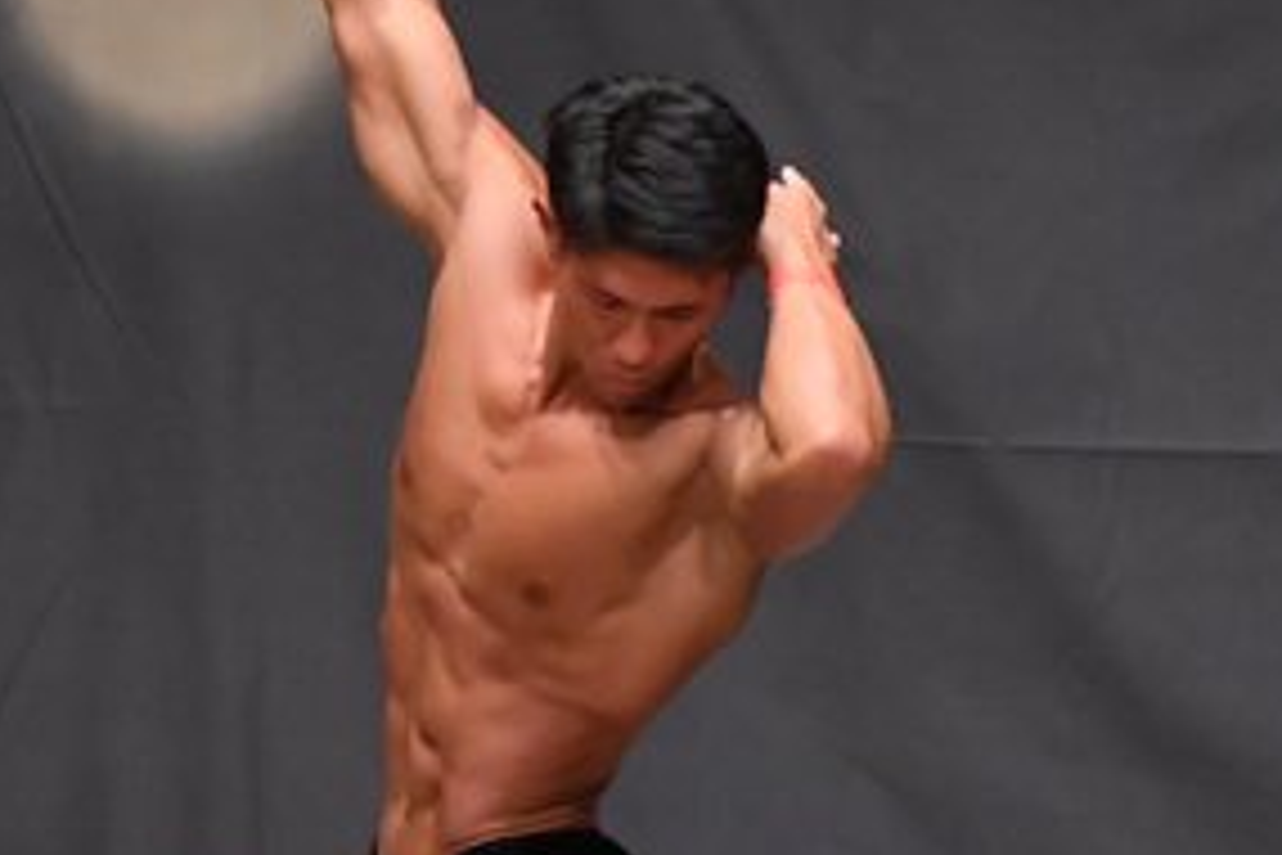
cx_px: 852
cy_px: 405
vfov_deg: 2.5
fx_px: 19549
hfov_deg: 3.8
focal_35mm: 549
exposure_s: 1/400
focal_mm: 135
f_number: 5.6
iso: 6400
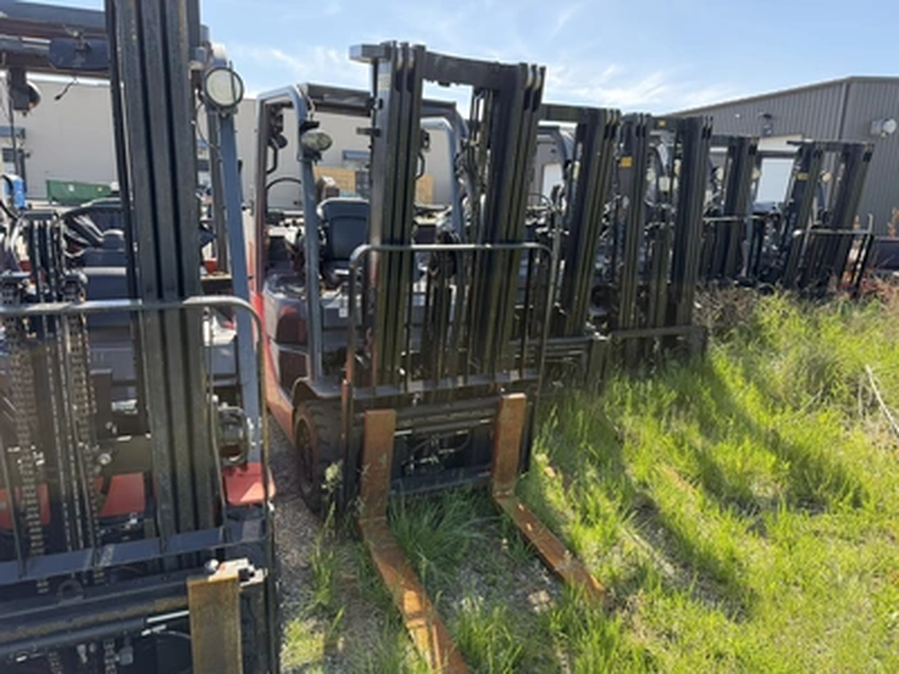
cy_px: 337
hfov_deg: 71.6
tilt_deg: -10.1
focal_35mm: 24
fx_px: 623
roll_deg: -2.6
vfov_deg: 56.8
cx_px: 450
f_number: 1.78
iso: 100
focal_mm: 6.76
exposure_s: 1/1046
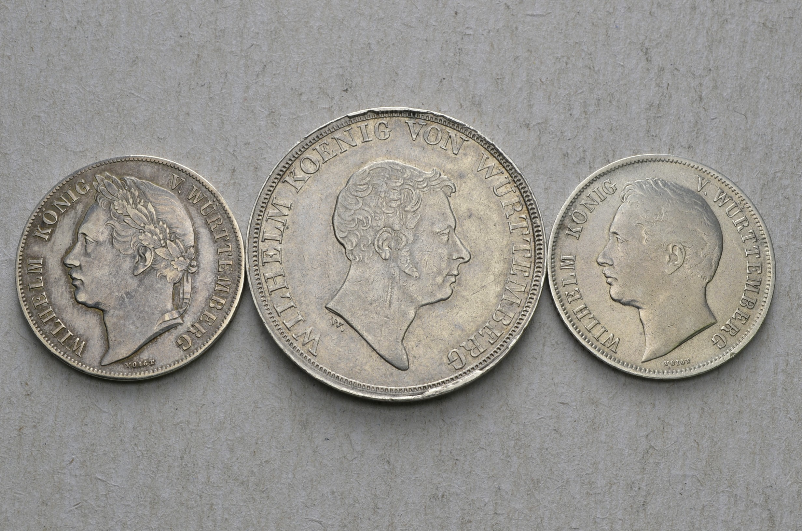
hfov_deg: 30.6
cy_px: 266
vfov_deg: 20.5
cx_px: 401
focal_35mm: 66
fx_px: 1467
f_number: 14
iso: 400
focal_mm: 44
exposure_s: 1/200
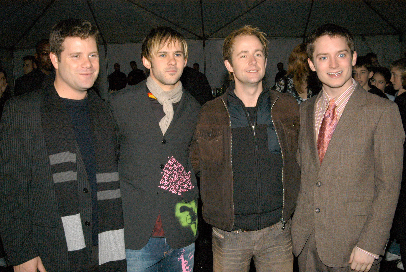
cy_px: 136
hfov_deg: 46.3
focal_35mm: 42
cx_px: 203
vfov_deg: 32.0
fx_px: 474
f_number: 8
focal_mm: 28
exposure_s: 1/100
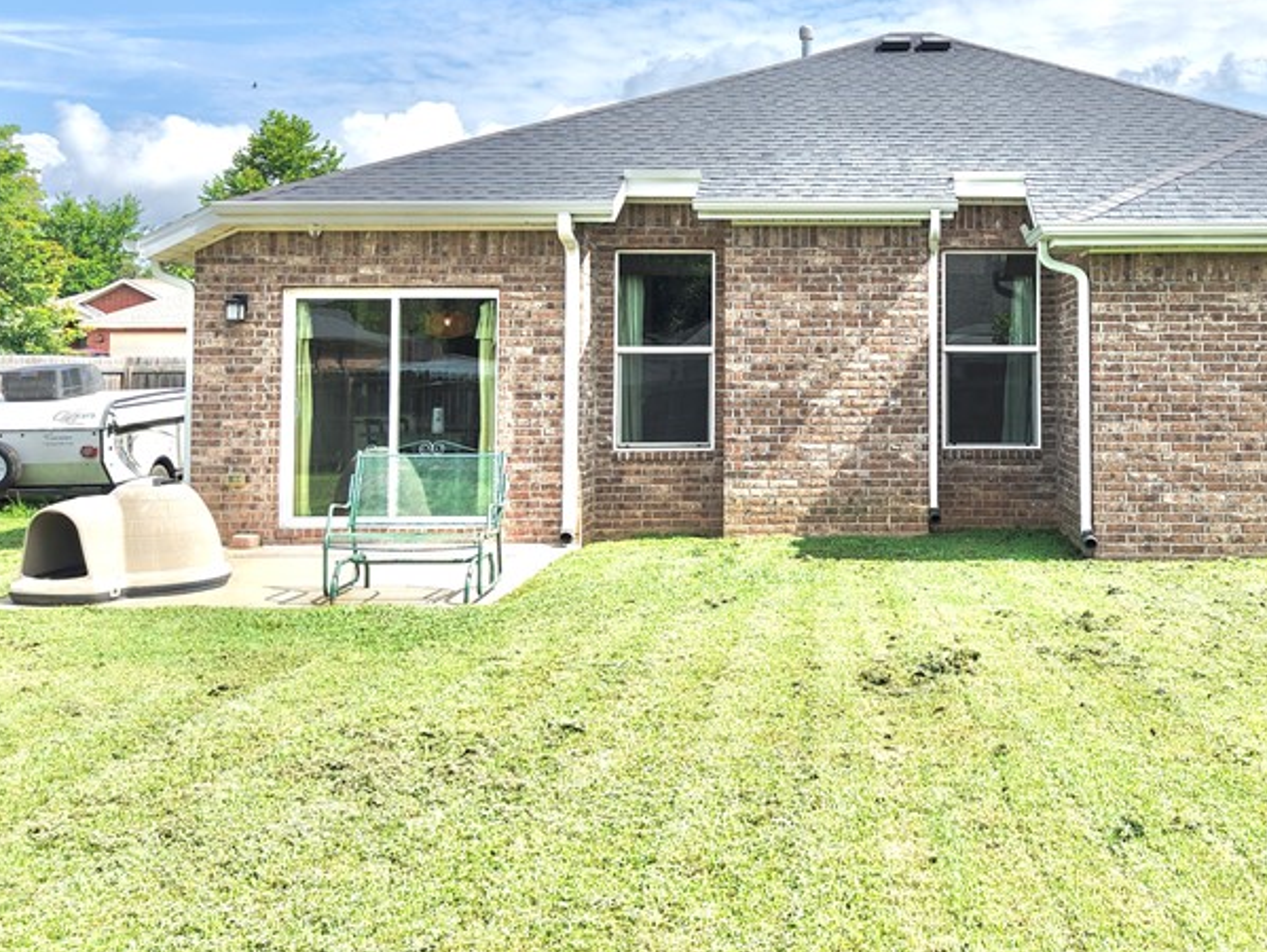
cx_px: 905
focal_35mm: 41
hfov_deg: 44.6
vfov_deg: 34.8
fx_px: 1502
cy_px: 313
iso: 170
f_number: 1.8
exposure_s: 1/5000
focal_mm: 8.67
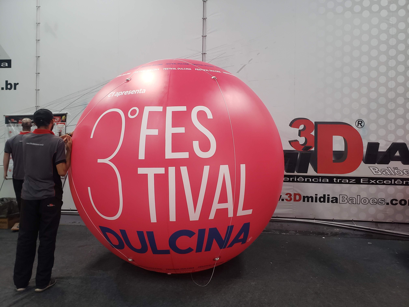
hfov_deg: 67.3
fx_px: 307
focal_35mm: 26
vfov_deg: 53.1
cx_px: 204
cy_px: 154
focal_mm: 4.3
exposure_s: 1/60
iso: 200
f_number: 2.4
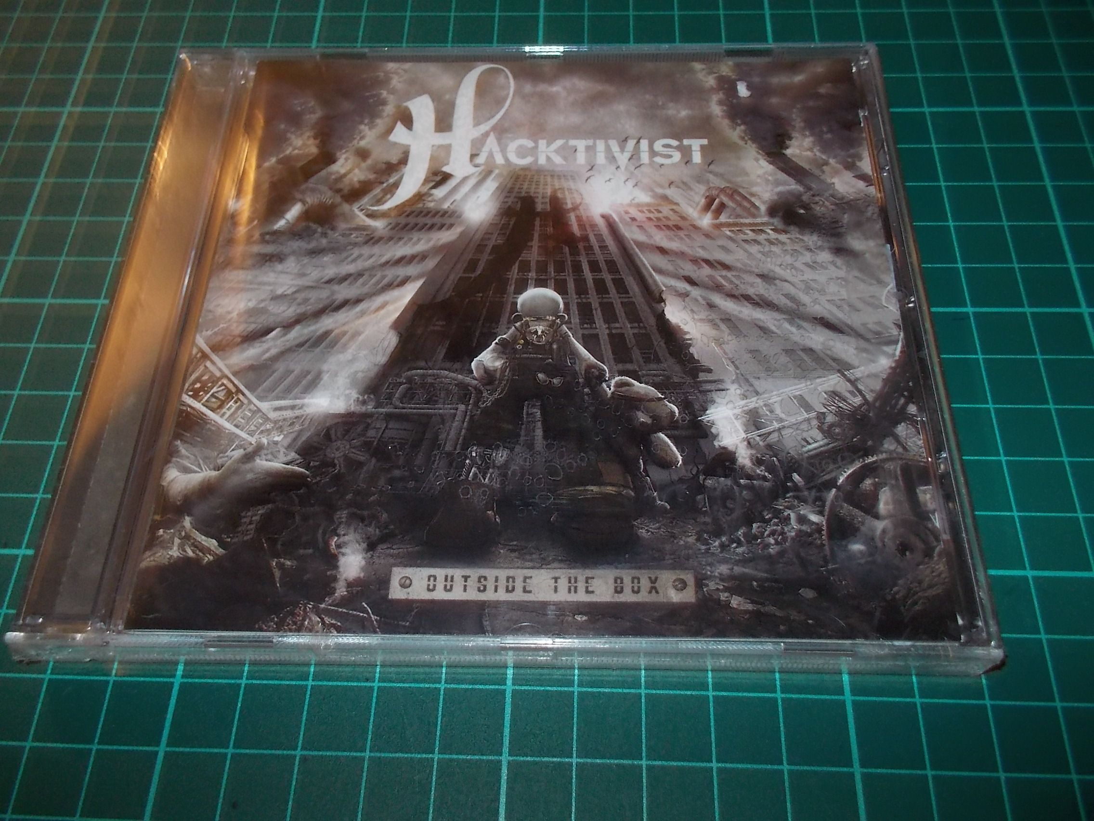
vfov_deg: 48.2
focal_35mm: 29
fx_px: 917
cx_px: 547
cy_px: 410
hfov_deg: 61.7
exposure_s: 1/30
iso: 200
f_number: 3.3
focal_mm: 4.1
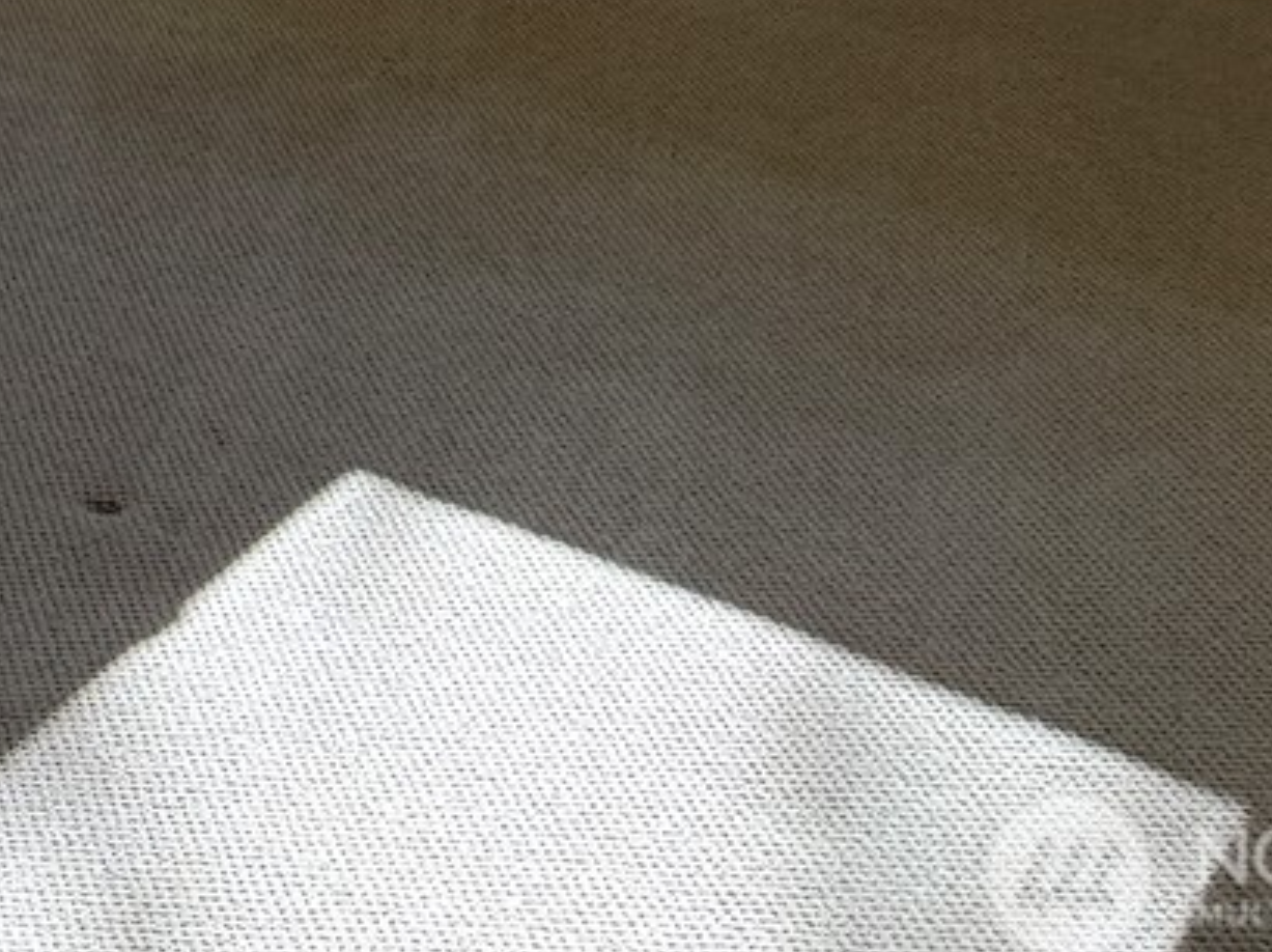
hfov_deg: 18.3
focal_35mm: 94
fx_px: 3451
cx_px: -697
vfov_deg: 13.7
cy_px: -865
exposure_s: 1/412
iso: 80
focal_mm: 6.76
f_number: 1.78
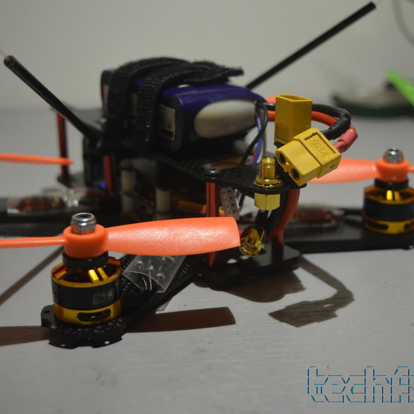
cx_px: 233
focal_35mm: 60
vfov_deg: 28.8
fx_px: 807
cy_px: 208
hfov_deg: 28.7
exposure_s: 1/60
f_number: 4.2
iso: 400
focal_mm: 31
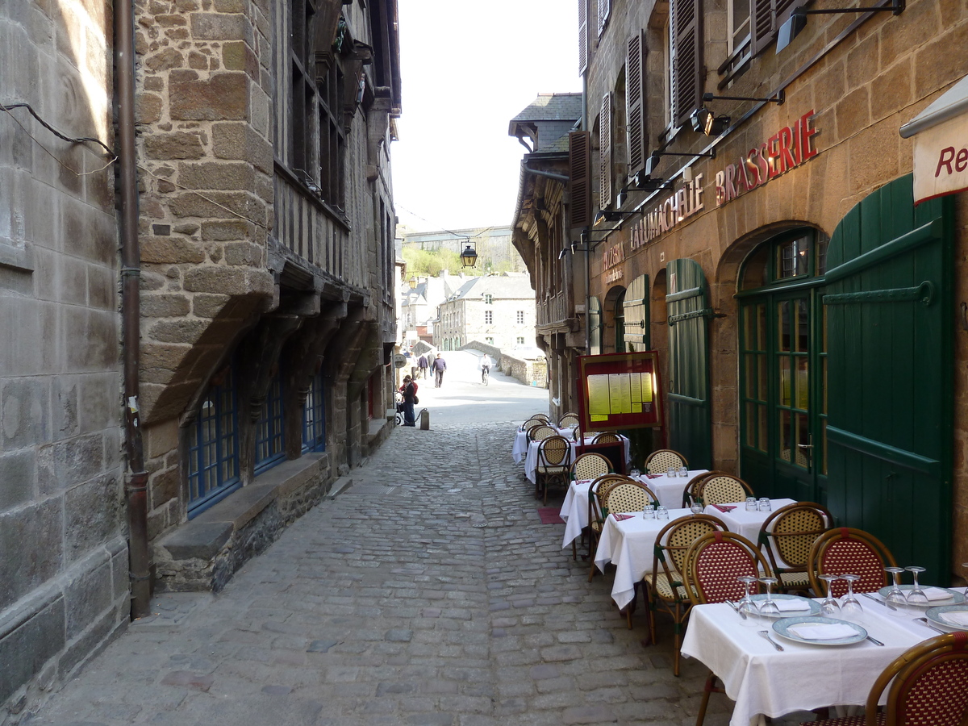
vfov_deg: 54.9
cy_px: 363
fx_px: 699
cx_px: 484
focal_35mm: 25
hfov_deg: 69.4
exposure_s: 1/80
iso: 80
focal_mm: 4.1
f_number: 3.3
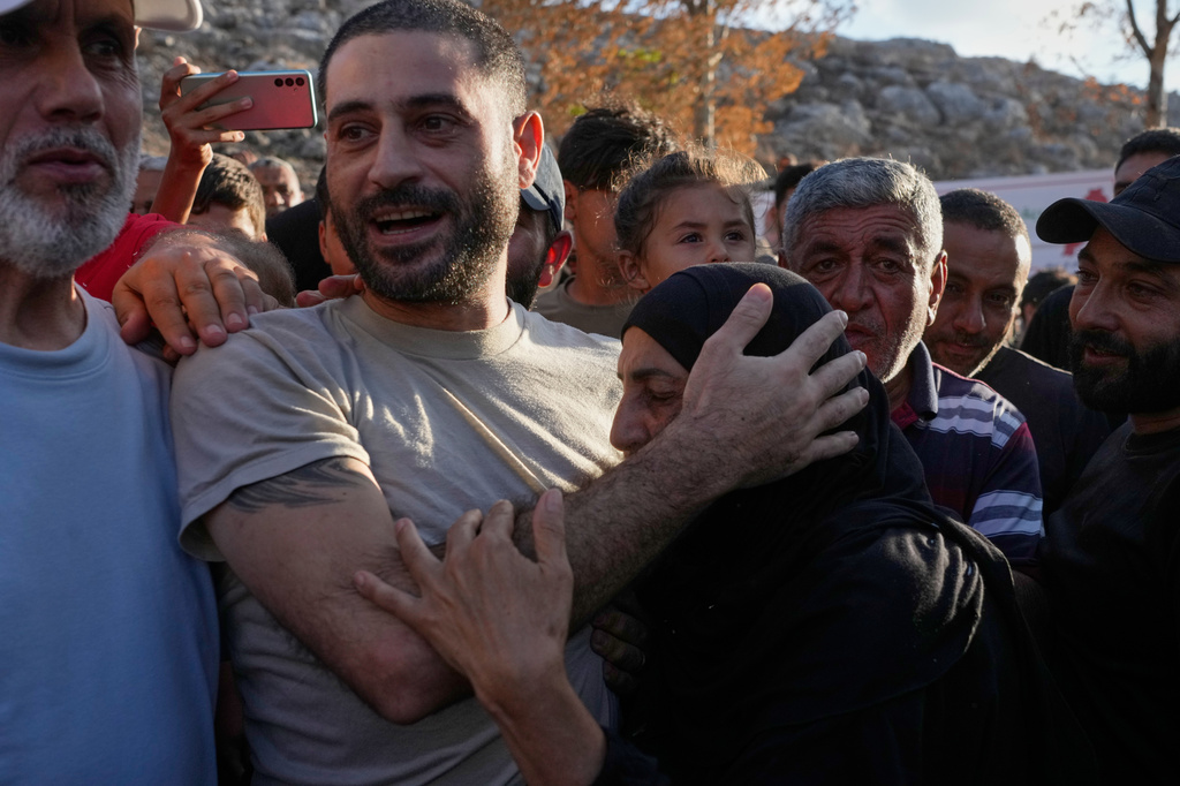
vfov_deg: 33.4
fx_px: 1311
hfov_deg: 48.5
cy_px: 393
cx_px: 590
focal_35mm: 40
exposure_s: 1/1600
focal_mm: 40
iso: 1000
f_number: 6.3
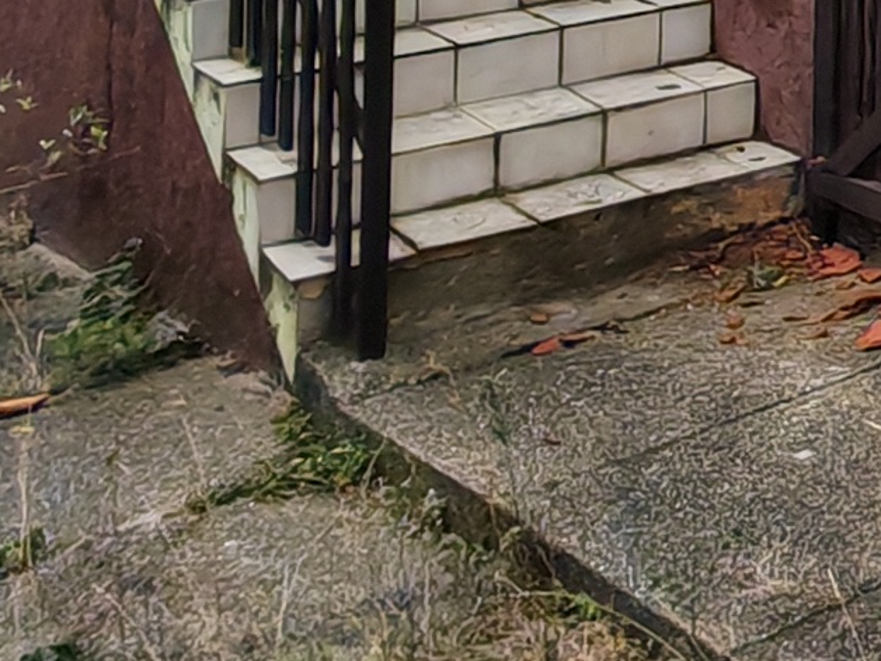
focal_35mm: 93
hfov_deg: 17.6
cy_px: -755
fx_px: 2367
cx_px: 1516
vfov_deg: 13.2
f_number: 2.2
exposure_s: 1/760
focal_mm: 1.96
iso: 50
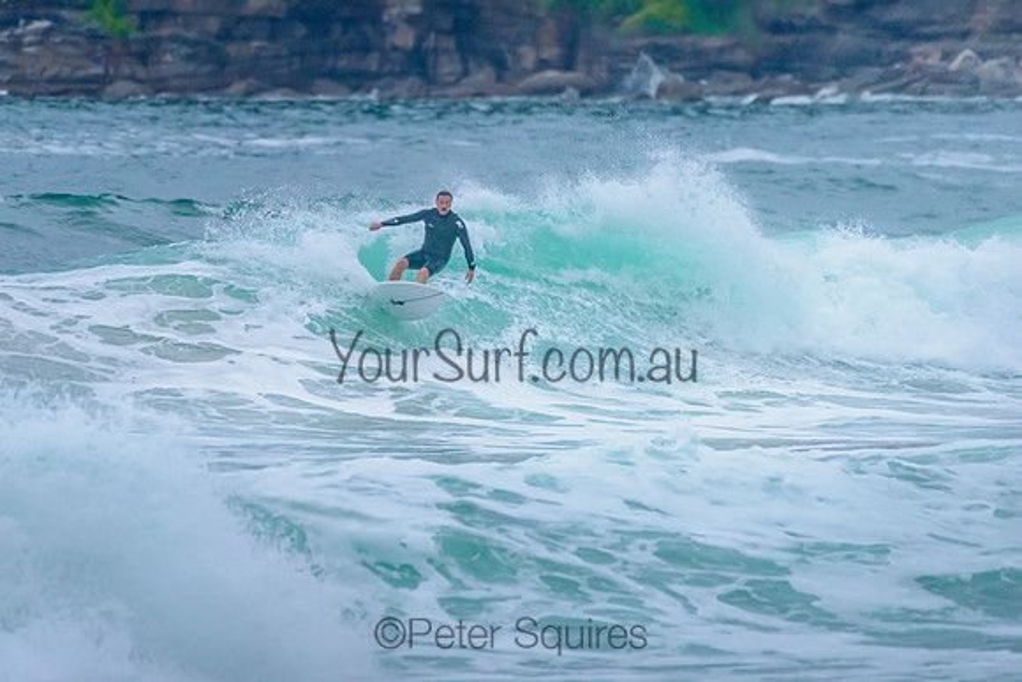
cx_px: 398
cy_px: 264
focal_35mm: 613
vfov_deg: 2.2
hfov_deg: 3.4
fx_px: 17395
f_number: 5.6
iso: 1400
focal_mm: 500
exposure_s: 1/2000
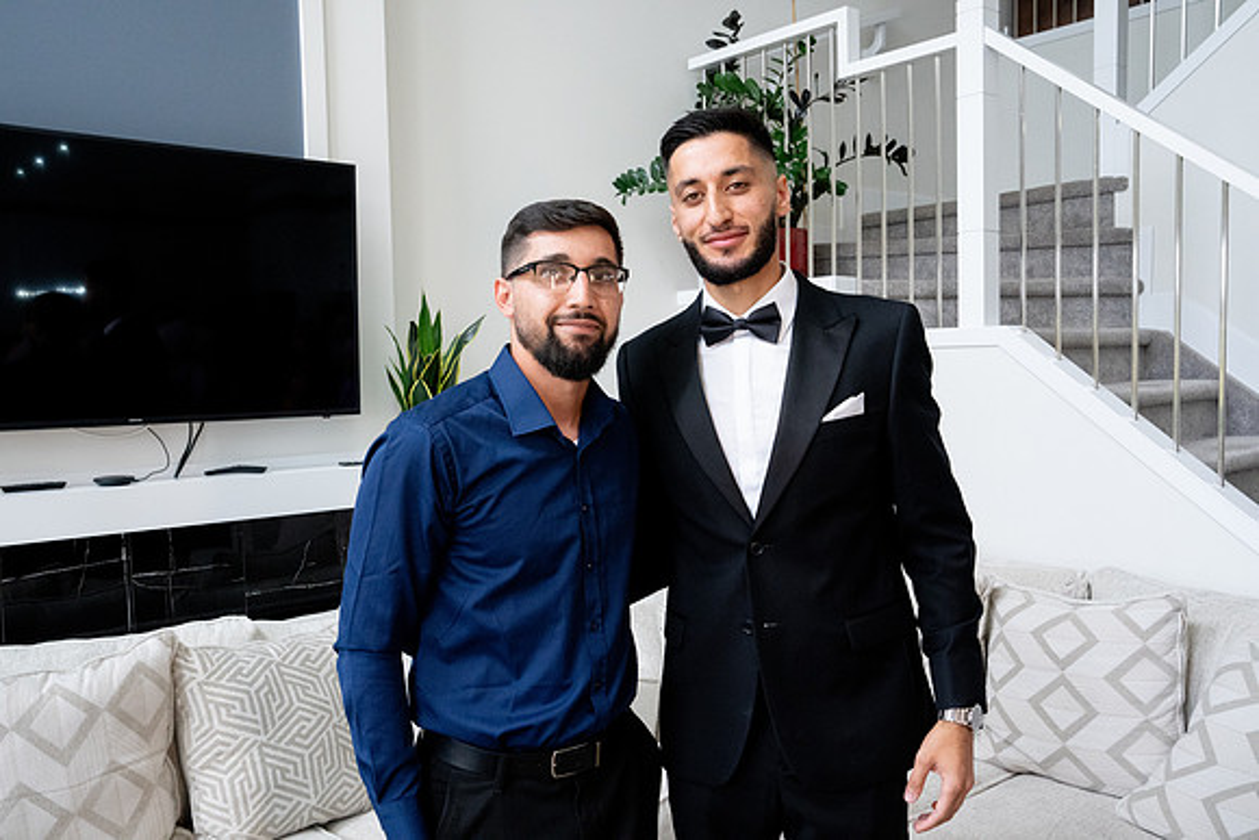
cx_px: 630
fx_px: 1049
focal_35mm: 30
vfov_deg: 43.6
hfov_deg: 61.9
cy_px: 420
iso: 6400
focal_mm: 30
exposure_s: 1/160
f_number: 9
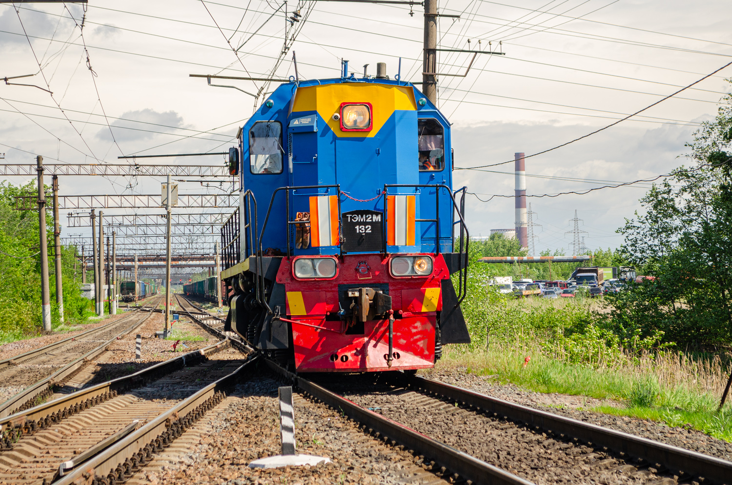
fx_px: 1674
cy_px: 242
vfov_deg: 16.5
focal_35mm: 82
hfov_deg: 24.7
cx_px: 366
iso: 100
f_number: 5.6
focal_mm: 55
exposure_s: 1/400
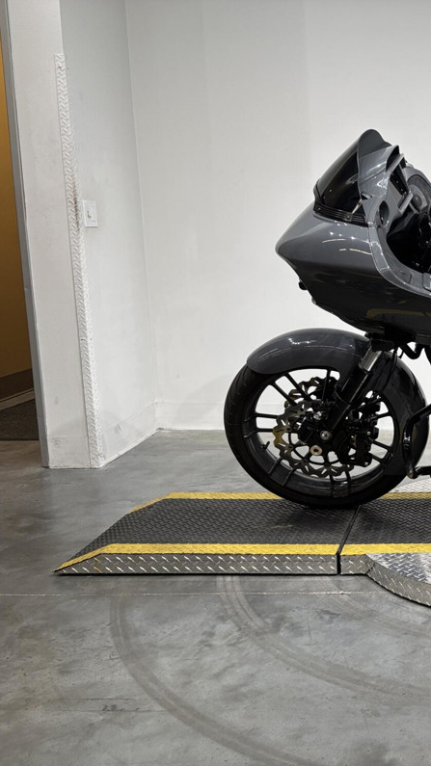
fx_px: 772
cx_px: 502
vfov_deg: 52.8
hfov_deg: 27.8
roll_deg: -0.4
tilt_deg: -11.3
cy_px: 383
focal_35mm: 38
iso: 125
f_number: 1.6
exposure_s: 1/120
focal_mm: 5.96
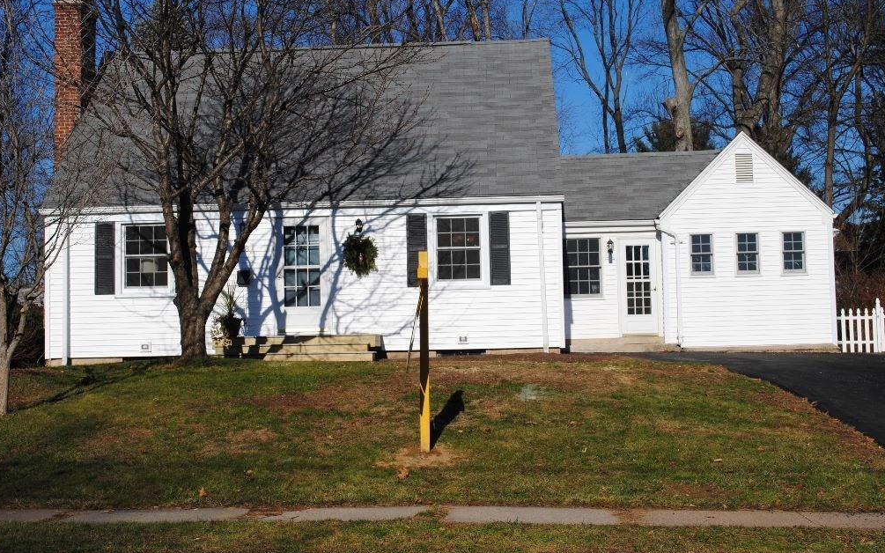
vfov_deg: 24.4
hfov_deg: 38.2
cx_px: 441
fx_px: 1278
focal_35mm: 53
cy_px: 265
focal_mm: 34
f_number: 10
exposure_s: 1/400
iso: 100
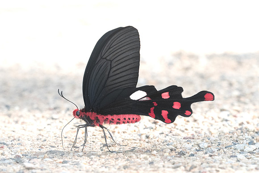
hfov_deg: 5.2
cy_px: 99
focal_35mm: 396
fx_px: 2848
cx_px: 173
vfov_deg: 3.5
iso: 1000
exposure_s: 1/250
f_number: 10
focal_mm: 150
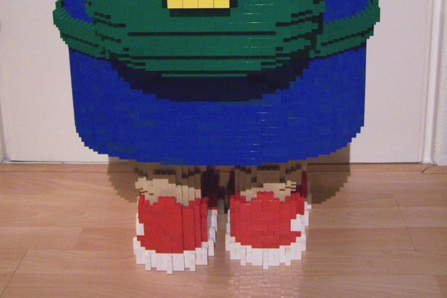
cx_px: 224
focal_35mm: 53
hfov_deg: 37.5
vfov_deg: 25.0
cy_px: 51
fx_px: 658
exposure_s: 1/8
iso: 140
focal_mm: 6.3
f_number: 2.8
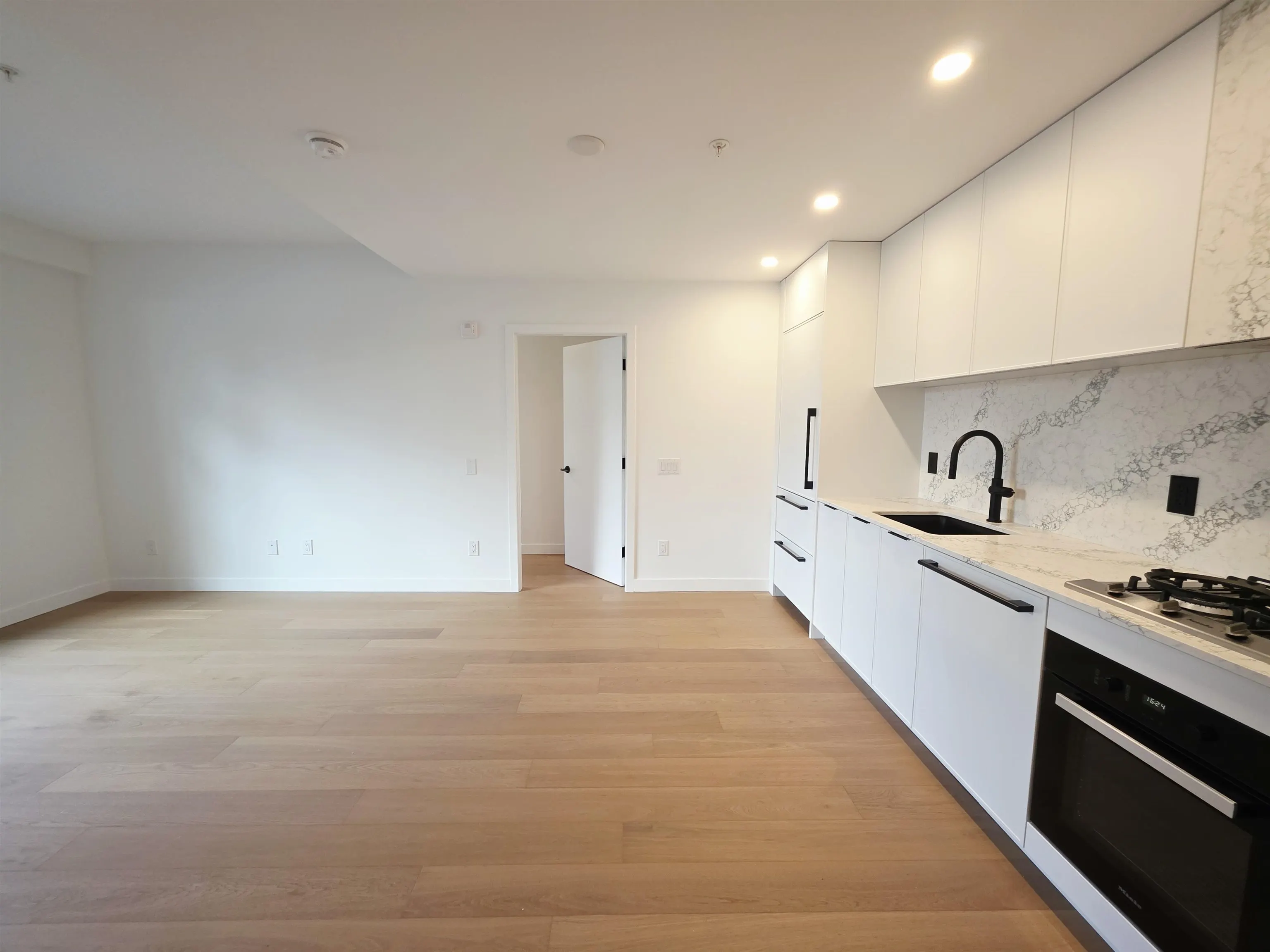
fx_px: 477
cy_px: 476
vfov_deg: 89.9
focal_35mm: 13
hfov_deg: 106.2
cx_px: 635
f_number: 1.9
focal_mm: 2.2
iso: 160
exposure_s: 1/120
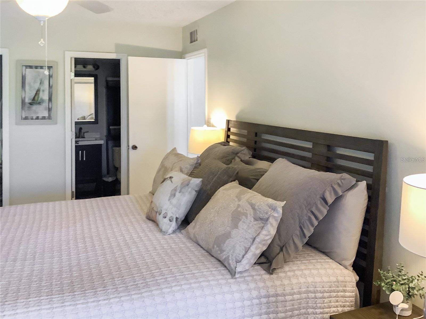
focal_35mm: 31
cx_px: 213
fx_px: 381
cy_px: 160
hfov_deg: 58.4
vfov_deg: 45.4
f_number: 2.4
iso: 250
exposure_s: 1/60
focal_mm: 3.3
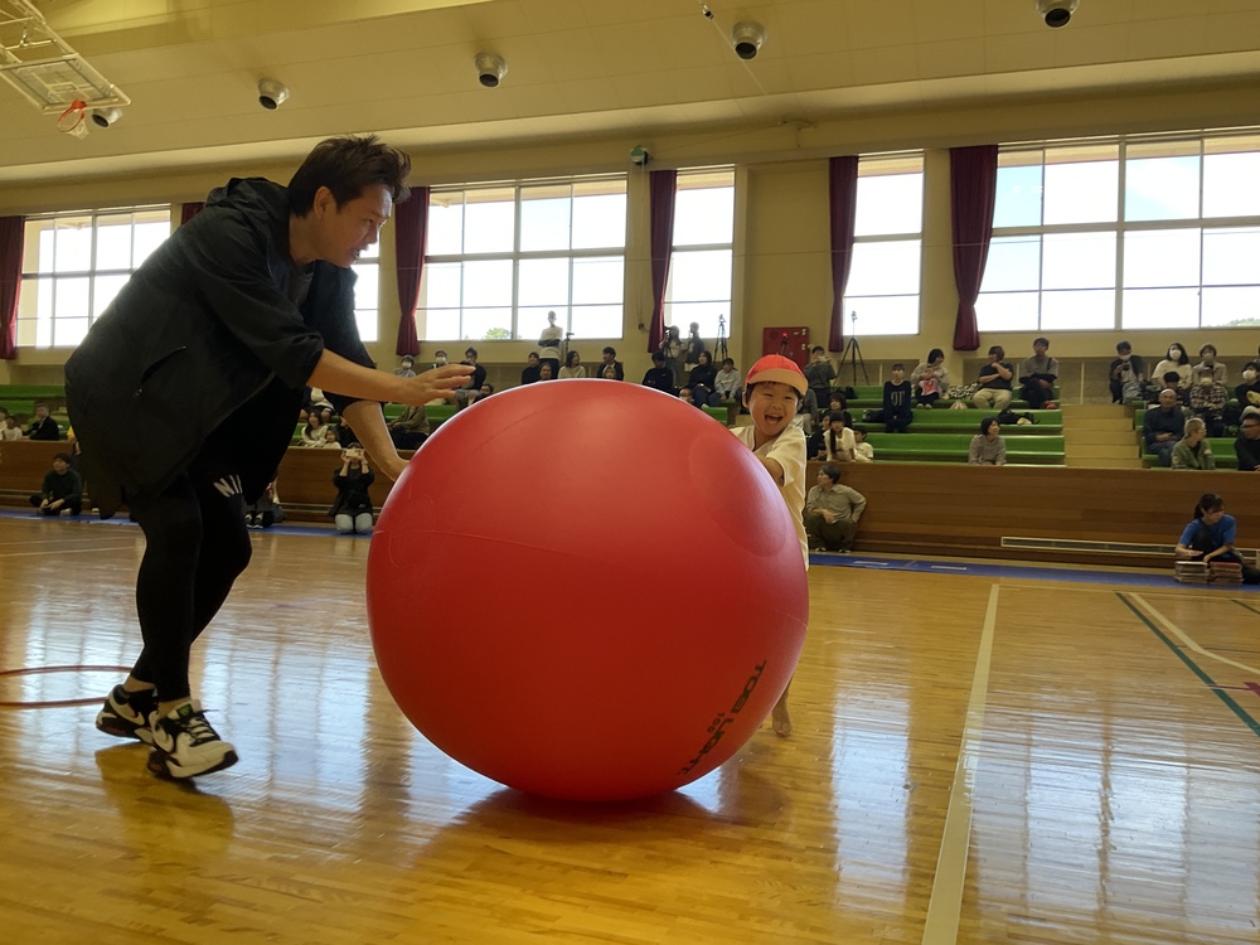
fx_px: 1056
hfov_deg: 61.7
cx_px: 630
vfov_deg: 48.2
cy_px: 472
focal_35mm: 29
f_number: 1.8
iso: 32
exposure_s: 1/122
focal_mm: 3
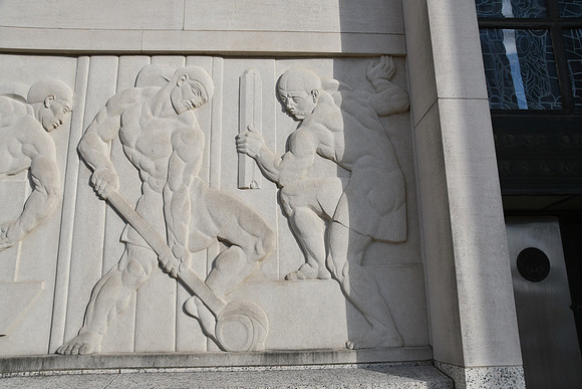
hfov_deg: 67.4
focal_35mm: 27
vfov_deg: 48.0
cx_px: 291
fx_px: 437
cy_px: 194
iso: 100
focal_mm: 18
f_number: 9
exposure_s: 1/320
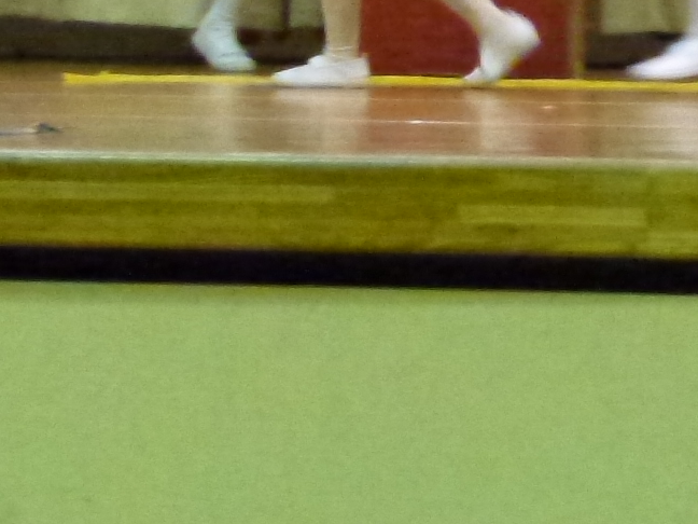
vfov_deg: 6.0
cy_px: -446
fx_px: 4860
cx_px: 478
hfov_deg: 8.2
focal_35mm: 241
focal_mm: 10.9
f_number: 4.5
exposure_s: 1/40
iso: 1600
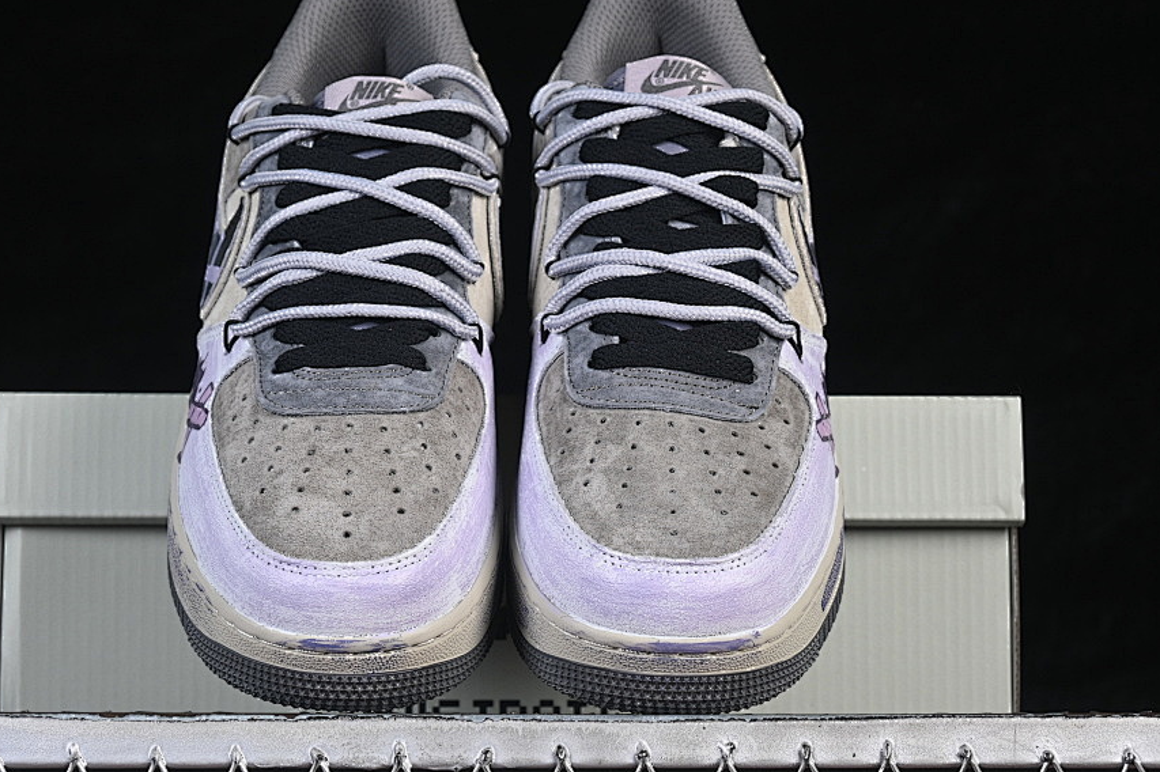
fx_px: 3060
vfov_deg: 14.4
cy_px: 408
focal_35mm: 95
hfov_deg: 21.5
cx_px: 499
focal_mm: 50
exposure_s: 1/60
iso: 160
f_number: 7.1
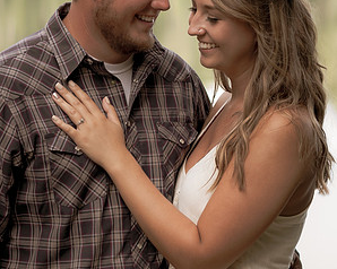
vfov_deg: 6.0
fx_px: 2572
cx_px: 219
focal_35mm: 258
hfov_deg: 7.5
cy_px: 140
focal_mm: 50
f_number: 2.8
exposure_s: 1/500
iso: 320
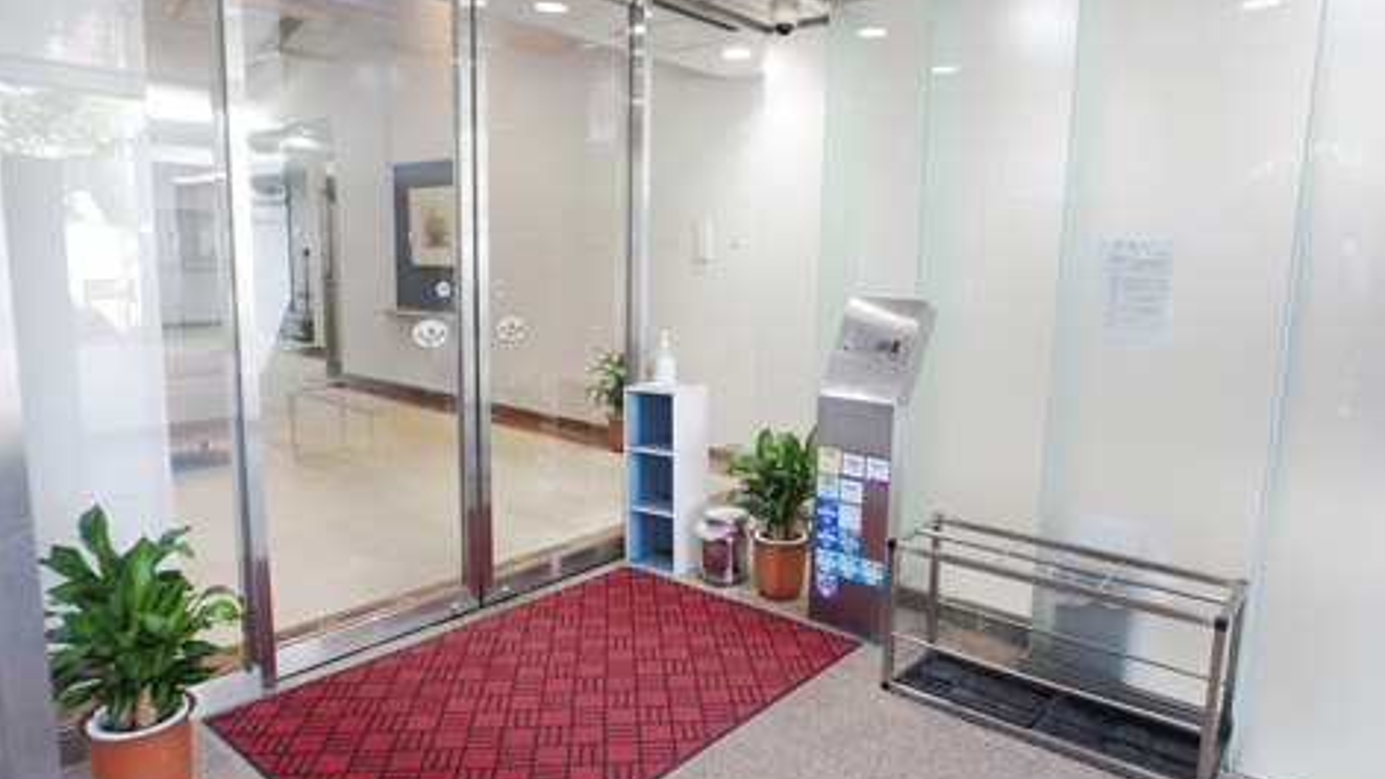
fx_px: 845
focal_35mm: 23
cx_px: 694
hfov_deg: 78.7
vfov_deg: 49.5
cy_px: 401
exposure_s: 1/50
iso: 200
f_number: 3.5
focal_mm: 3.7
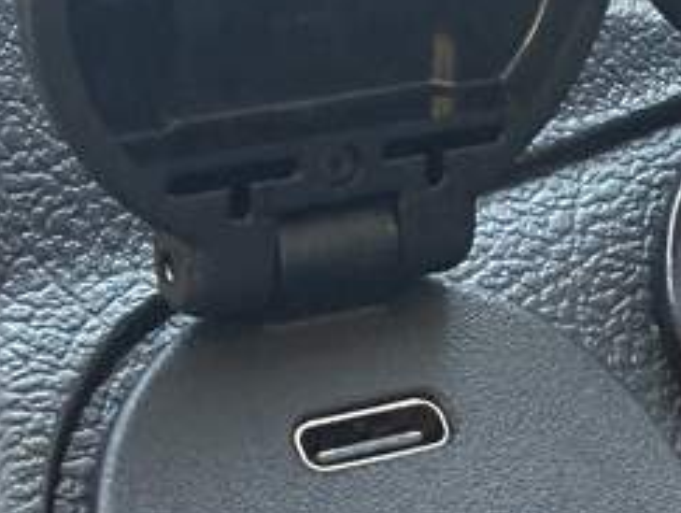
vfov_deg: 10.5
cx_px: 869
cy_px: 224
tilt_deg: -30.1
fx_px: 2798
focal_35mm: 142
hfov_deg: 13.4
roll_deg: +0.5
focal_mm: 2.22
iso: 250
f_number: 2.2
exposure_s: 1/99
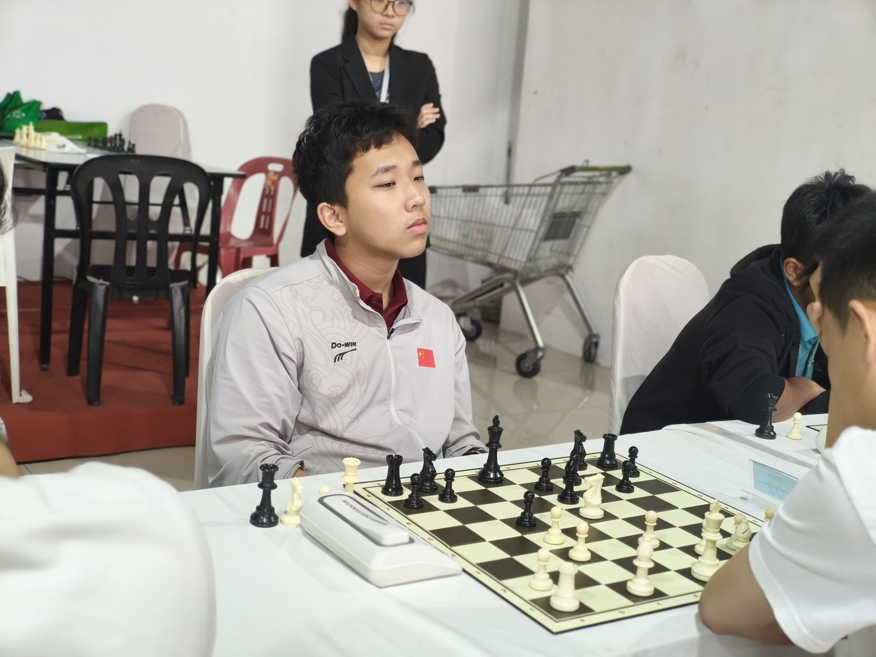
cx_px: 438
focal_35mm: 46
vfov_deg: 31.5
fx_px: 1164
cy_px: 328
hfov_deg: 41.2
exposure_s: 1/99.5
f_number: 1.9
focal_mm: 7.1
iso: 1600
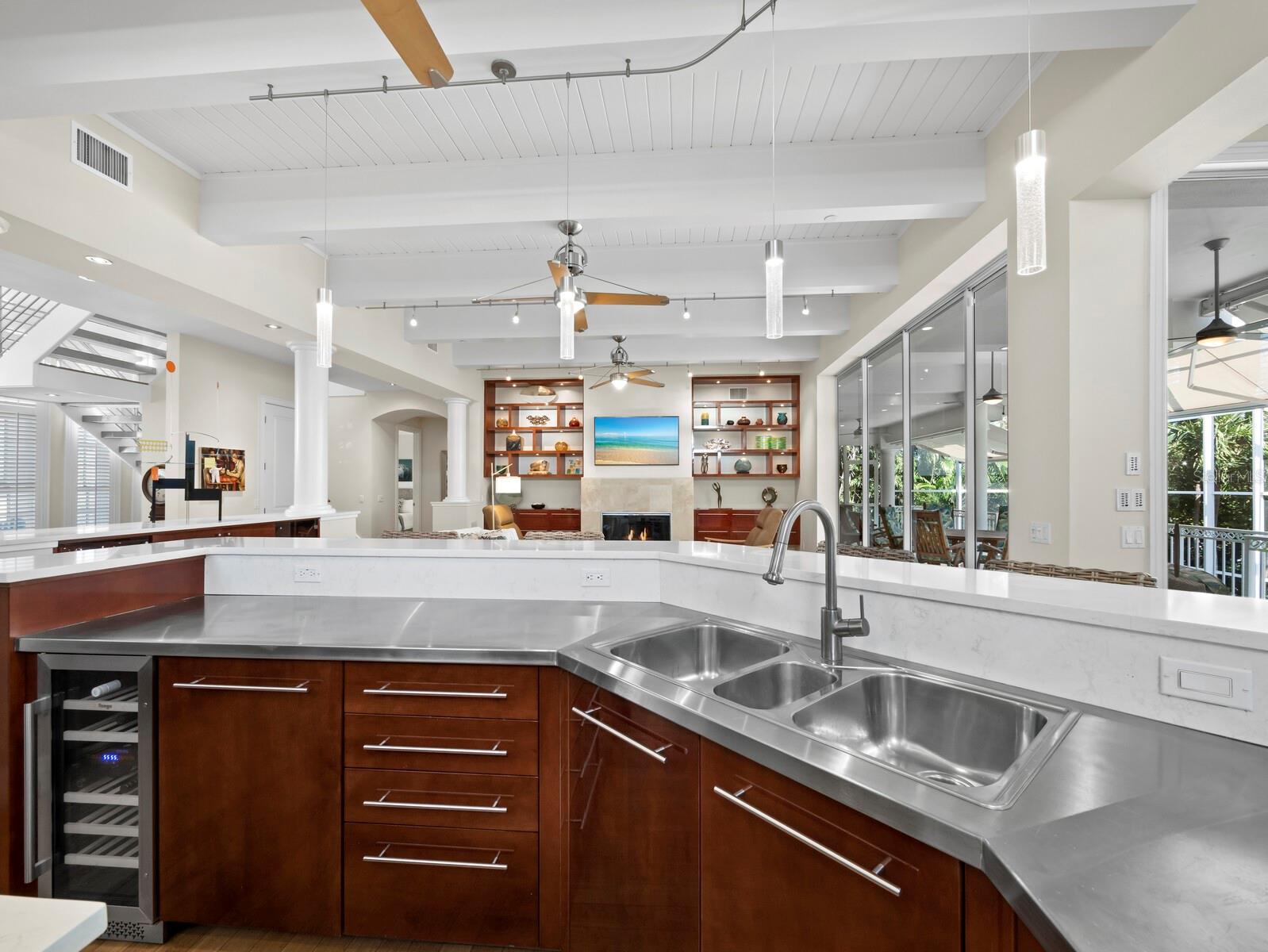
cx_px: 634
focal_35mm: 14
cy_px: 476
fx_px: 513
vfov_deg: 85.7
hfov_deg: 102.0
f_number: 7.1
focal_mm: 7
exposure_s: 1/5
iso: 400
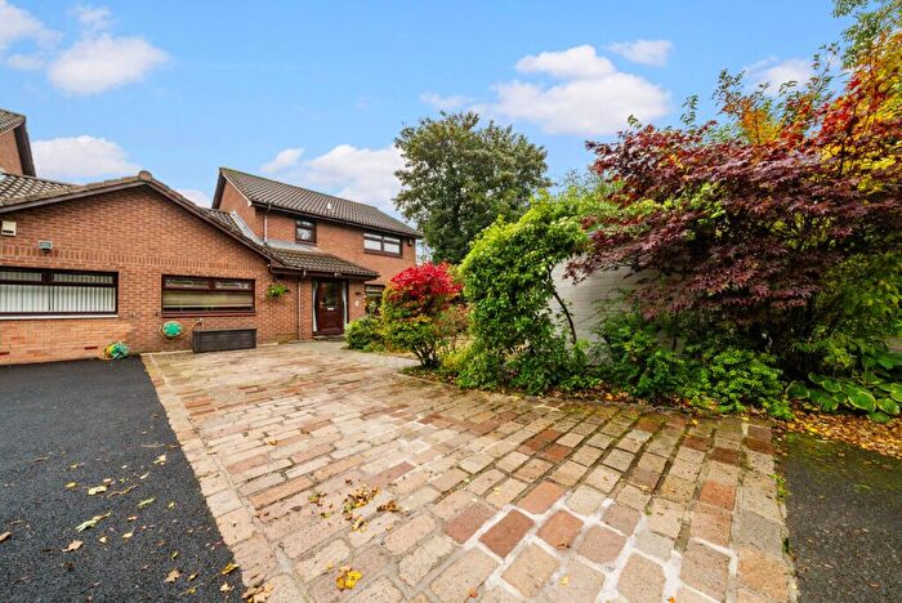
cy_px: 302
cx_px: 451
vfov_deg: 90.1
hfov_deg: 112.6
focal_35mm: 12
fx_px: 301
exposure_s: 1/125
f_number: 14
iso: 1600
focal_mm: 12
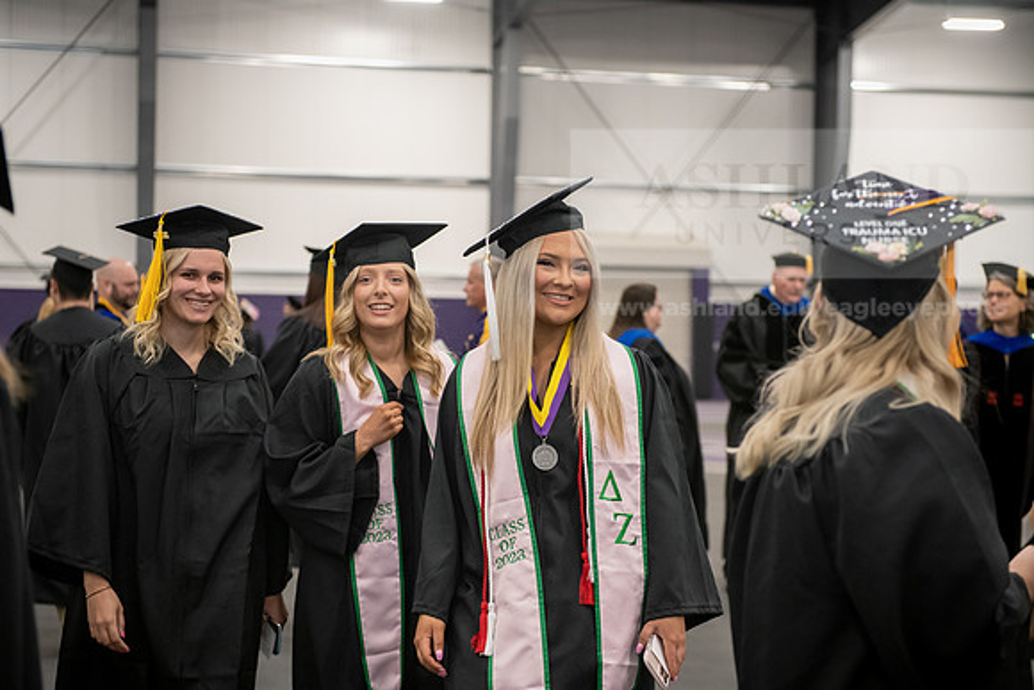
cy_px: 345
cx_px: 517
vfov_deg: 20.6
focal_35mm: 66
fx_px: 1896
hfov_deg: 30.5
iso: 2500
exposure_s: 1/160
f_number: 3.5
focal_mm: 66
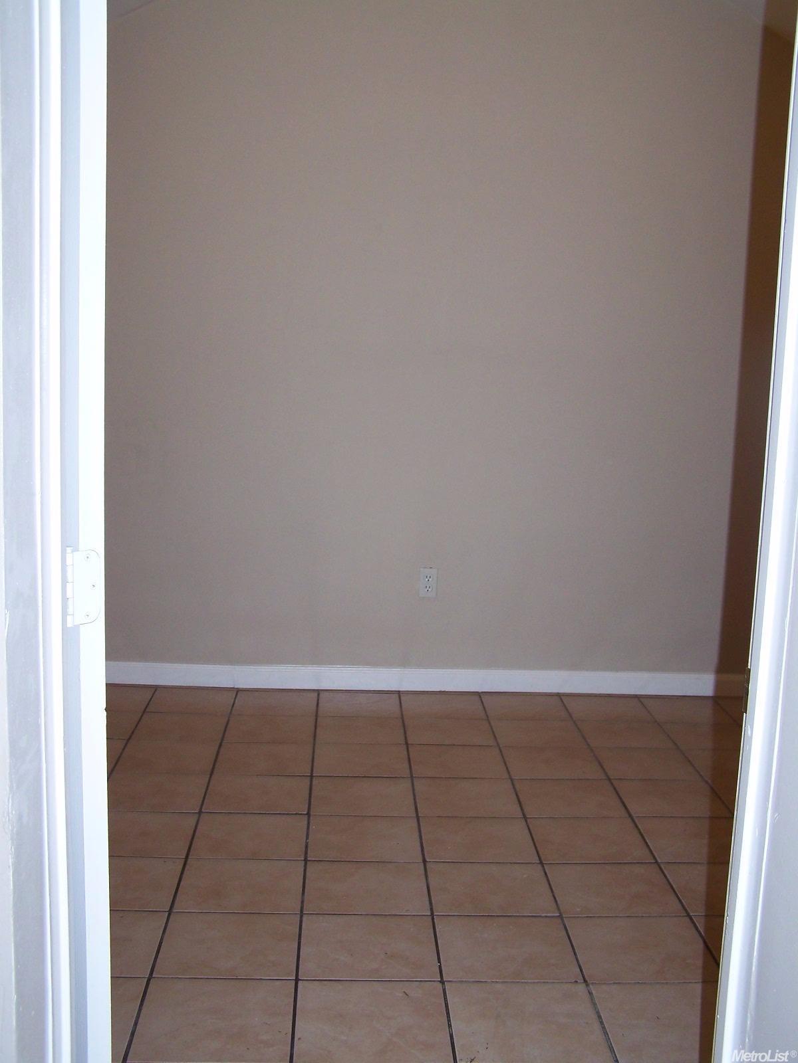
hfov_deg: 37.7
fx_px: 1168
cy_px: 532
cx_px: 399
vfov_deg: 49.0
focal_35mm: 38
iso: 80
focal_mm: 6.3
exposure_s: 1/60
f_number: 2.8
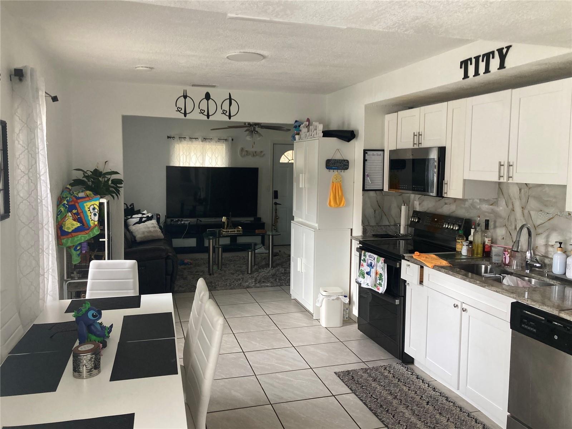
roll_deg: -1.3
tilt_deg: -3.8
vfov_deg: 49.7
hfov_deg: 63.4
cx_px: 286
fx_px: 463
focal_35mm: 28
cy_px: 214
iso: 80
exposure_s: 1/64
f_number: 1.8
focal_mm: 3.99
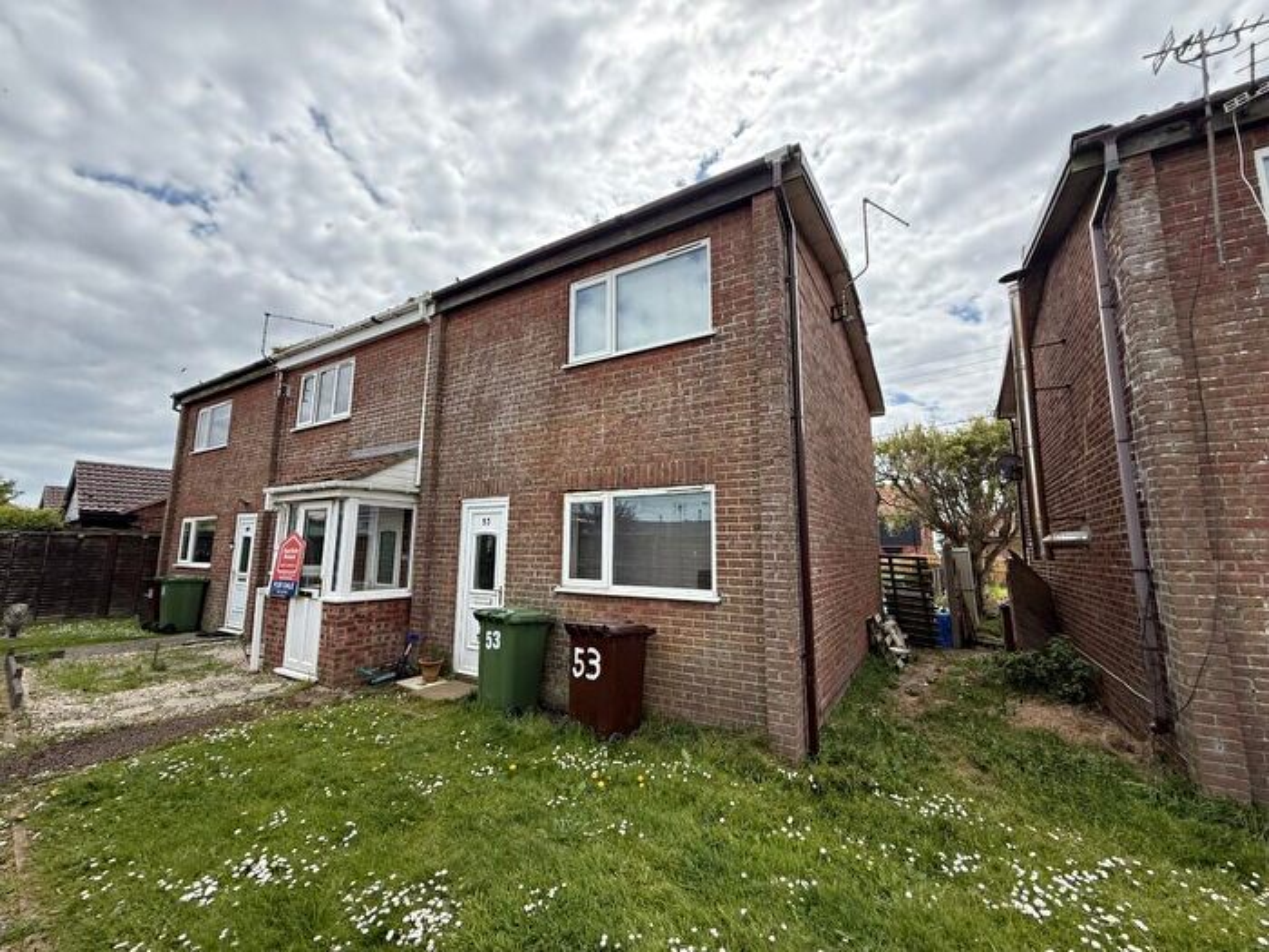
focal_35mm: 14
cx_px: 634
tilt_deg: +9.0
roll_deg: -0.5
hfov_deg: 102.1
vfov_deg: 85.7
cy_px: 476
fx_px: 513
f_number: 2.2
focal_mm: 2.22
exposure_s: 1/1259
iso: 64
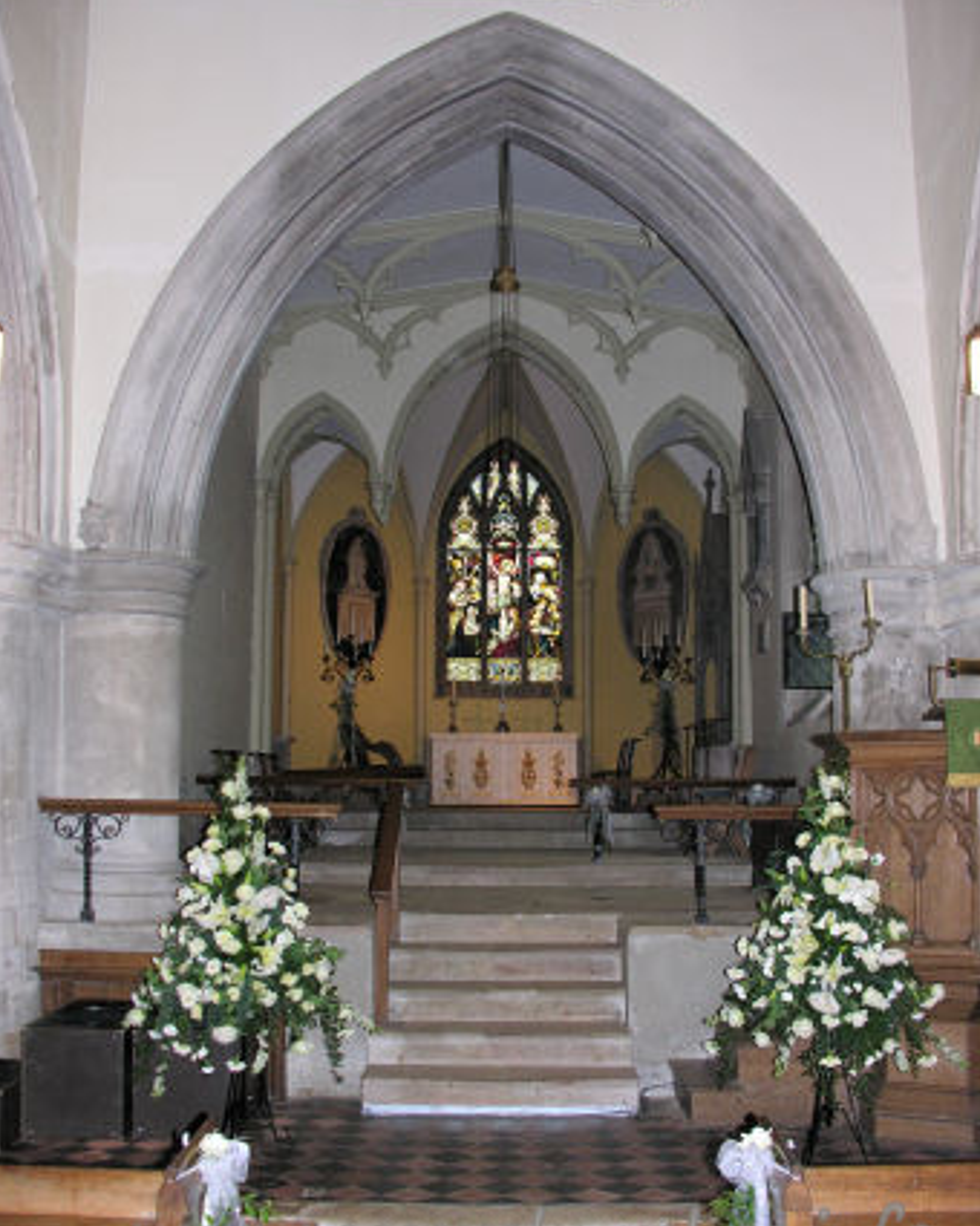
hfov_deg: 40.1
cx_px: 489
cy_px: 652
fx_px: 1341
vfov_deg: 49.1
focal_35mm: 37
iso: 166
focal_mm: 8.9
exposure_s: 1/60.1
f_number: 2.8
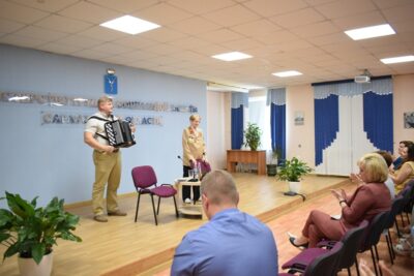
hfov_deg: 61.9
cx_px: 207
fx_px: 345
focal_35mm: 30
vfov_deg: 43.6
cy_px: 138
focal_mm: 20
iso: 3200
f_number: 3.5
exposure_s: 1/200
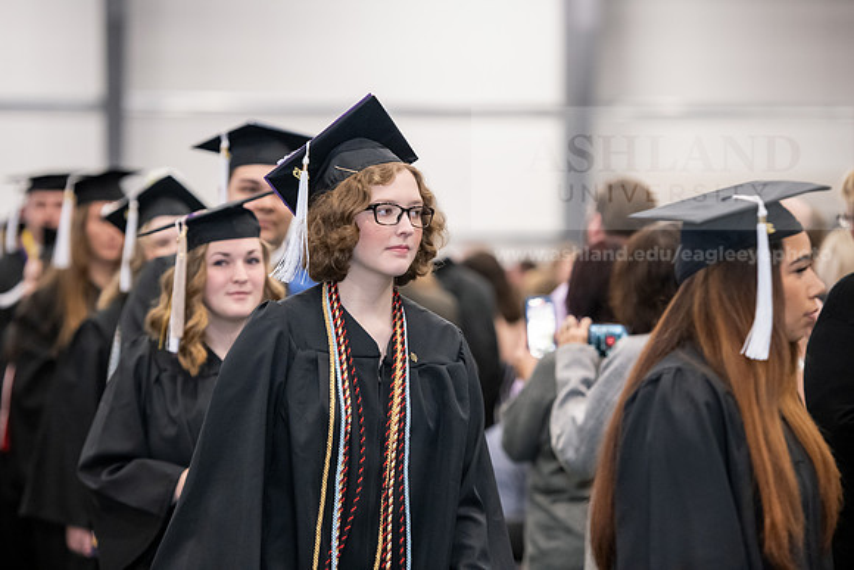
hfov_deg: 14.7
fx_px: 3322
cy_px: 285
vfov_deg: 9.8
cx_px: 427
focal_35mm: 140
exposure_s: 1/200
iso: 3200
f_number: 3.2
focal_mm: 140
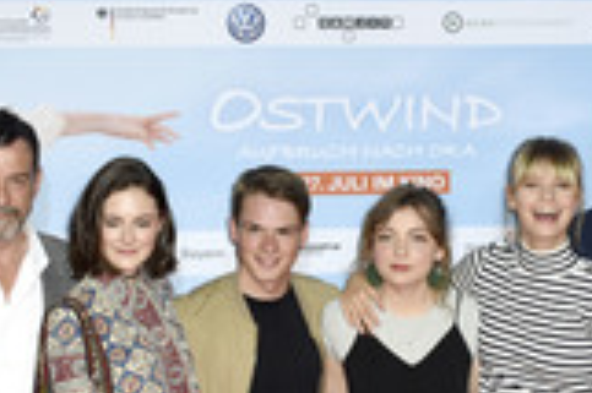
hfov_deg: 18.7
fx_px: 1791
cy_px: 272
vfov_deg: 12.5
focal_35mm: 109
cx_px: 384
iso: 400
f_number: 5.6
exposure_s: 1/160
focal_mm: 26
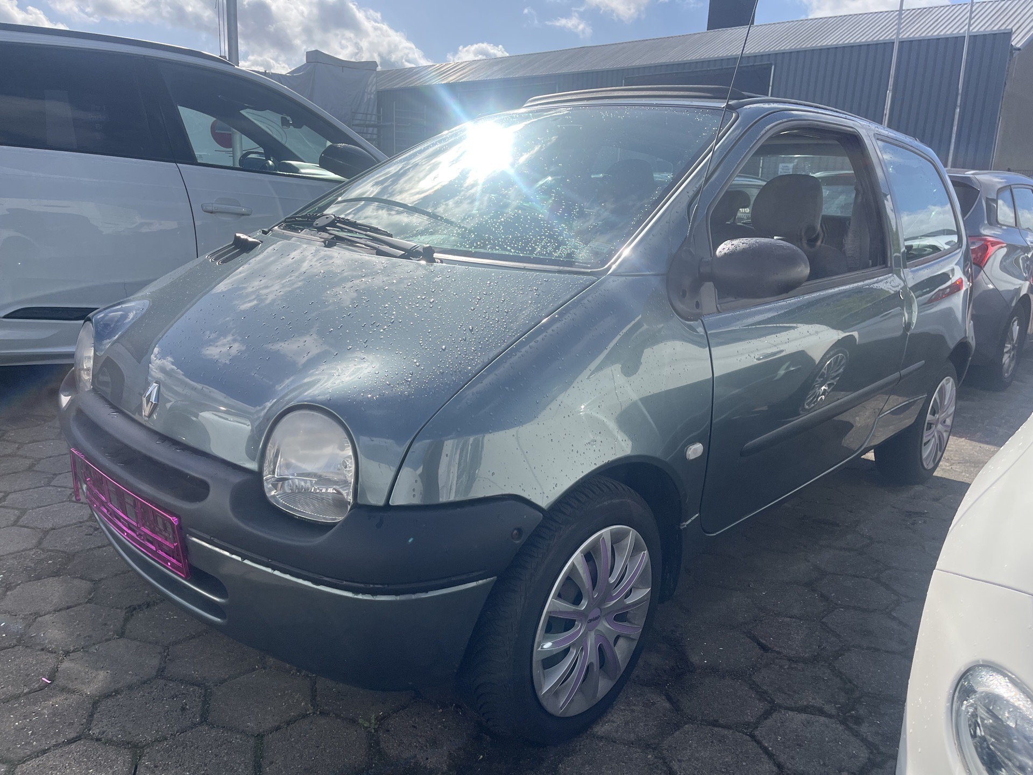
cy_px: 388
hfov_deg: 67.3
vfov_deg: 53.1
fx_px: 776
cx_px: 516
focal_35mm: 26
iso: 50
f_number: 1.6
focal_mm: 5.1
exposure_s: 1/3215
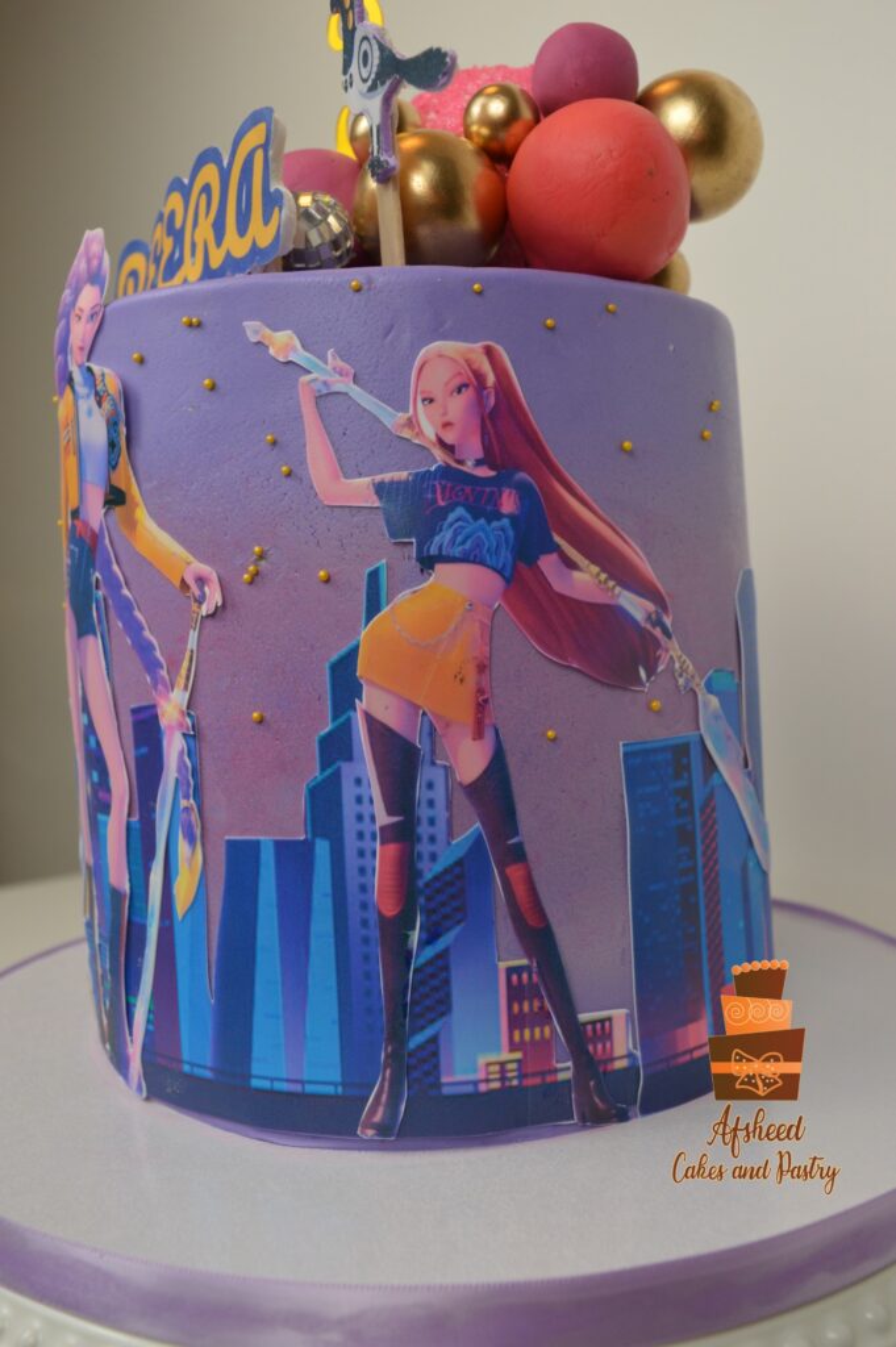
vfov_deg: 57.3
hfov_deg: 39.9
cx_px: 448
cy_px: 674
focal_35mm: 33
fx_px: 1234
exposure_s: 1/125
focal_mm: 22
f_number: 5.6
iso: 400
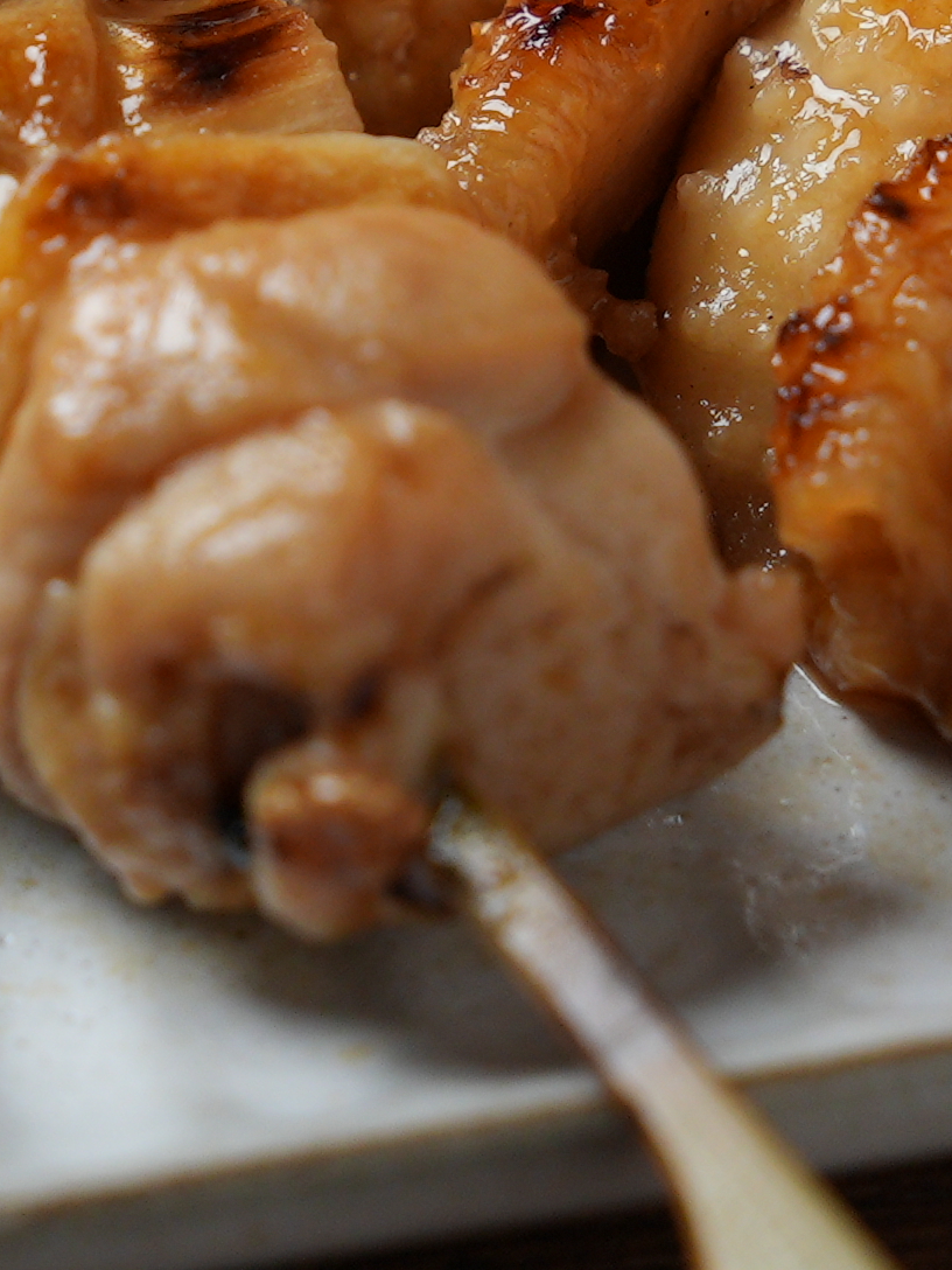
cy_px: -121
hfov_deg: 6.6
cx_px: 298
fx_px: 8251
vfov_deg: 8.7
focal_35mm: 225
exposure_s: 1/60
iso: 800
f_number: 5.6
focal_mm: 60
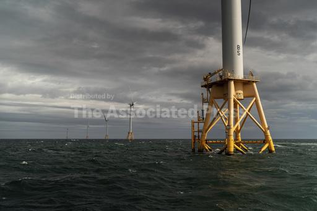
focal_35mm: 35
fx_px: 308
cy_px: 106
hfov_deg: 54.4
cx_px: 158
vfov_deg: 37.8
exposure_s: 1/640
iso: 100
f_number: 1.4
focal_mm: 35
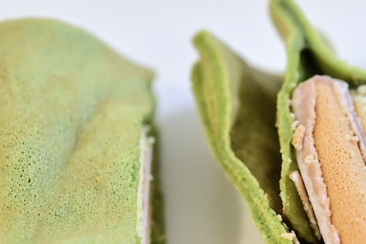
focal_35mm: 125
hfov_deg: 16.3
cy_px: 218
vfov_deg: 10.9
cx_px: 266
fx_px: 1271
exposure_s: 1/100
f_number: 5.6
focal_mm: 60
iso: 8000
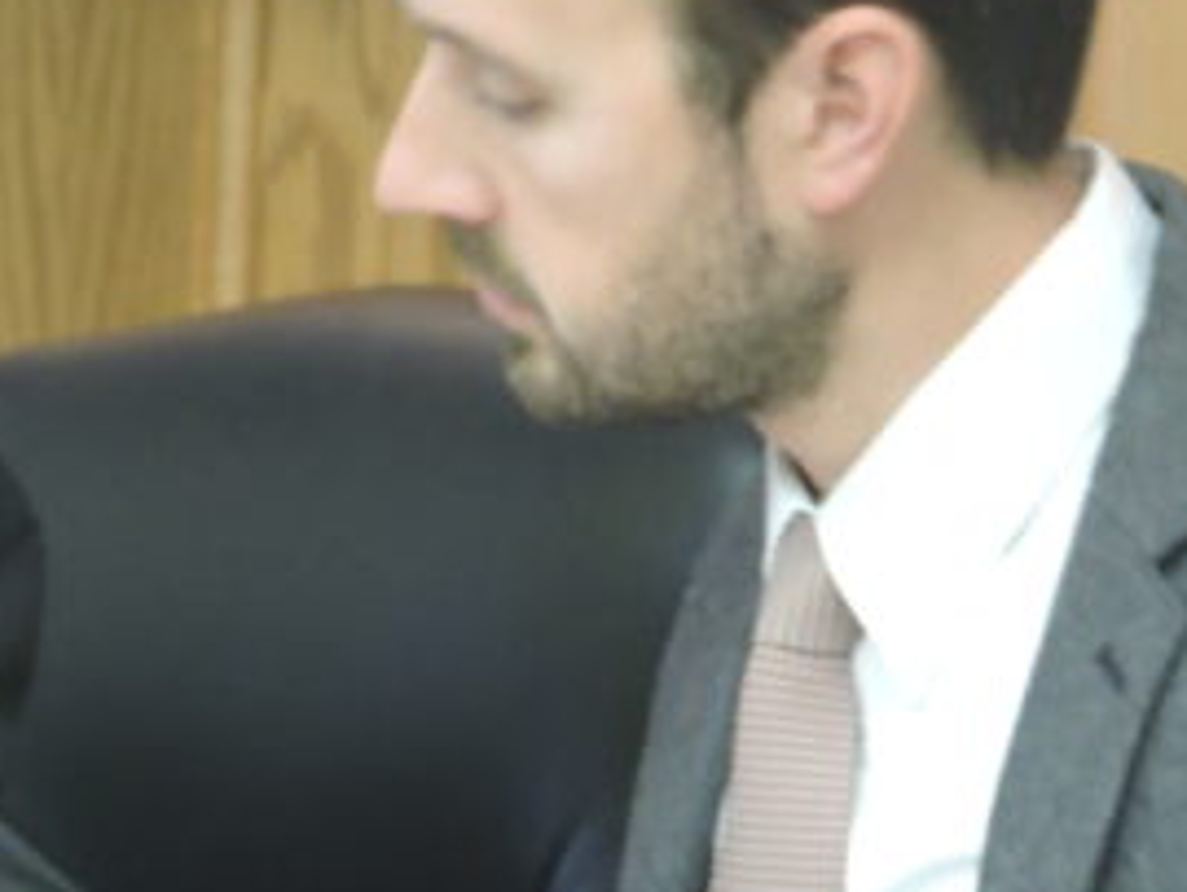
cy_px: 193
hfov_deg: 3.6
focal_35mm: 555
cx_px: -182
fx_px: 19048
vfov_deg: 2.7
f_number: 4.6
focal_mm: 40.1
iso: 800
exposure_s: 1/15
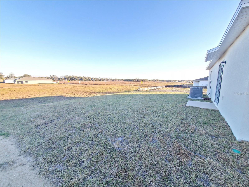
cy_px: 94
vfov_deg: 89.9
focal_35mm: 13
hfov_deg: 106.2
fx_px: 94
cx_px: 124
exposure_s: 1/120
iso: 80
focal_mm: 1.8
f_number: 2.2
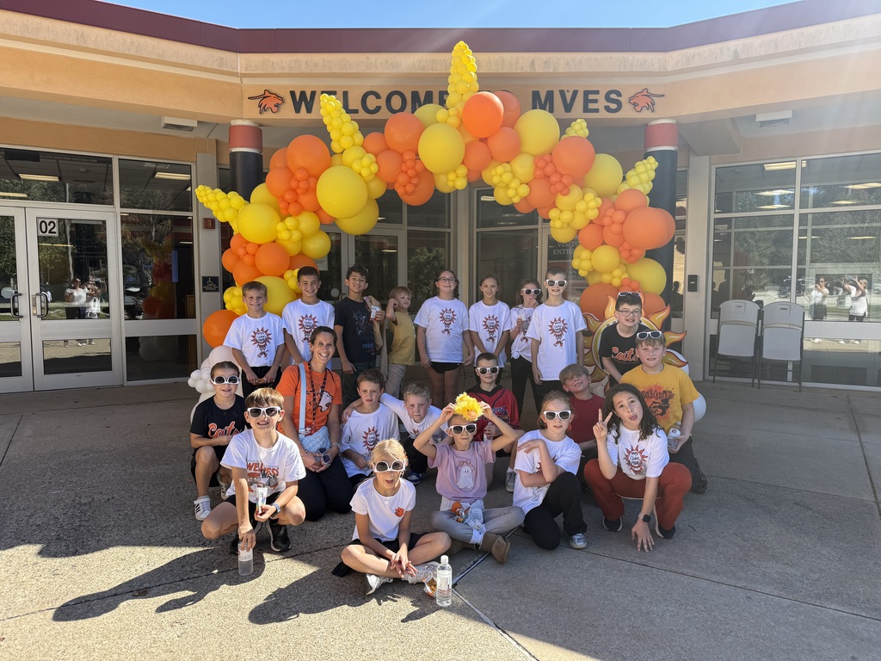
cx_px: 440
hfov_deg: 71.6
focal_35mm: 24
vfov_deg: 56.8
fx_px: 611
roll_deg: +0.1
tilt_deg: -6.8
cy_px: 330
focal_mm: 6.76
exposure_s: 1/1292
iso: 80
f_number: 1.78
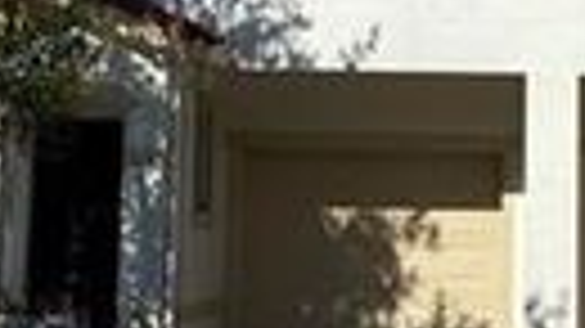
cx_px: 369
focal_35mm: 145
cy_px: -101
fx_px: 2248
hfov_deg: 14.8
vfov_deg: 8.2
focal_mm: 4.25
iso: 32
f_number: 1.8
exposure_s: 1/5747
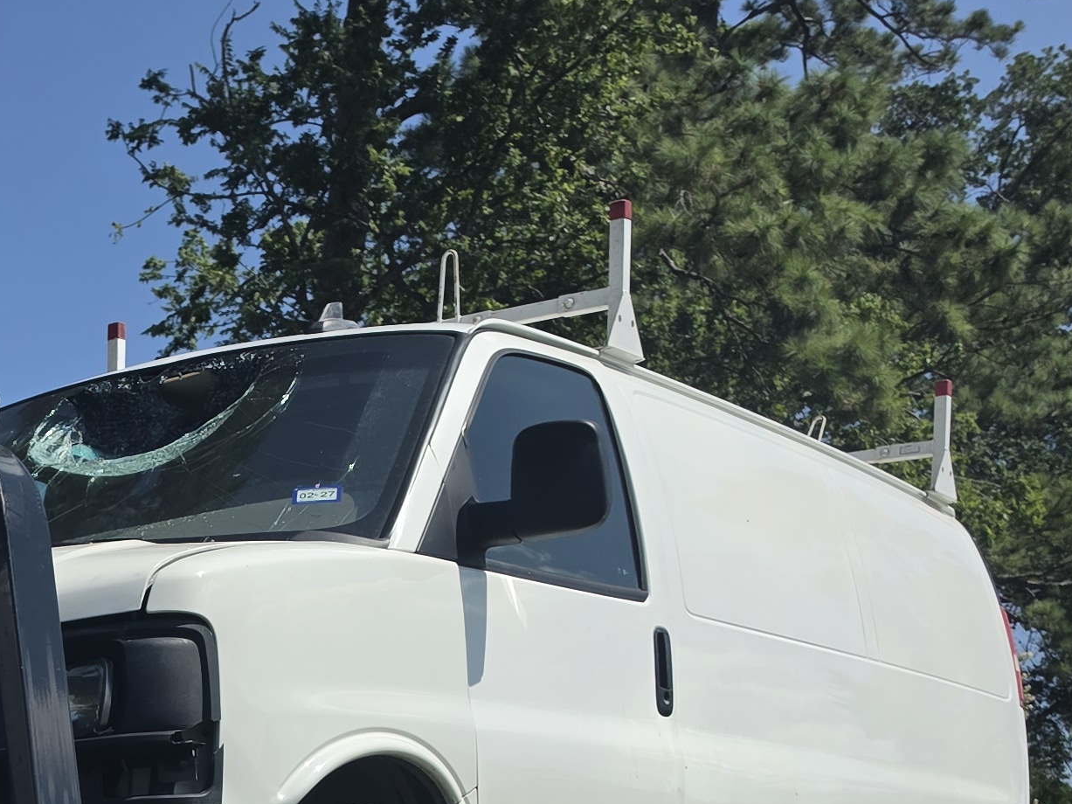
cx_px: -332
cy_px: 1126
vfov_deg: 18.0
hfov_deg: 23.0
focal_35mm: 75
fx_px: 2322
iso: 50
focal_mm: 6.5
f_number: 1.4
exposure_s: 1/7939
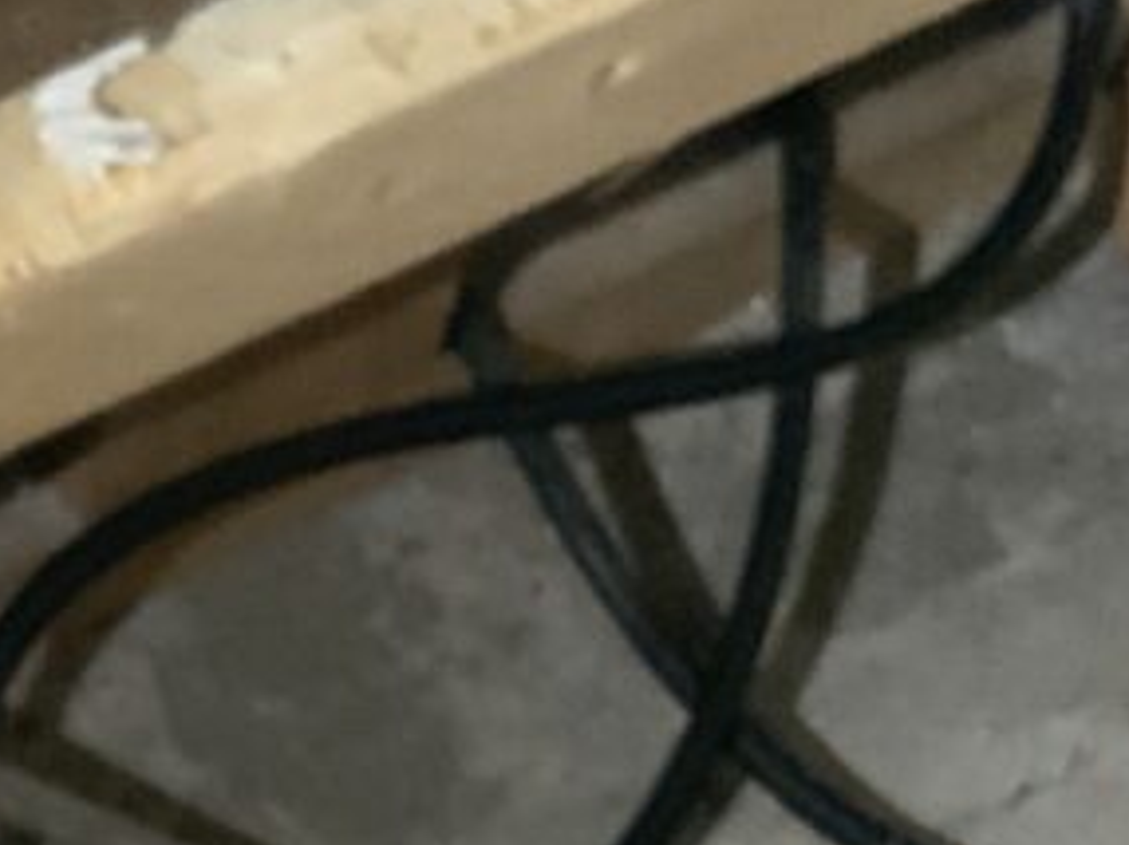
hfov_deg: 14.8
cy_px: 1429
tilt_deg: -69.9
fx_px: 4236
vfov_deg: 10.8
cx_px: -103
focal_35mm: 130
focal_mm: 3
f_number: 1.8
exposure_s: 1/25
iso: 250
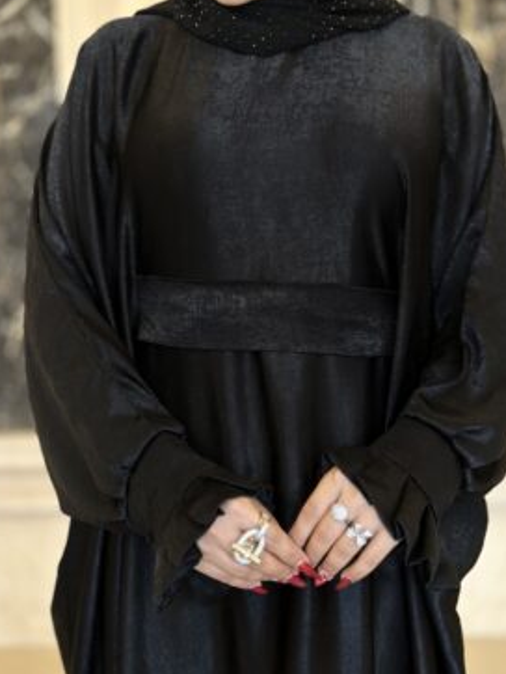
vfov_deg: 36.1
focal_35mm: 53
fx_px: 1032
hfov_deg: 27.6
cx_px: 259
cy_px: 313
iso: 320
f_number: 1.78
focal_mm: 6.86
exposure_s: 1/50
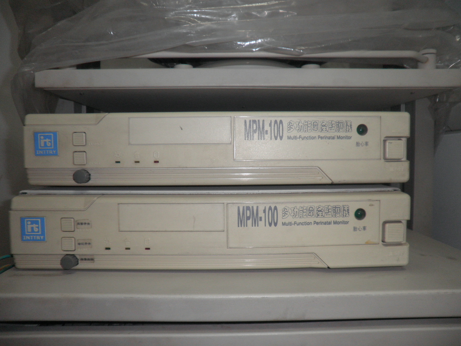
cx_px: 230
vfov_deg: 53.1
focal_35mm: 26
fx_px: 346
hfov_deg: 67.3
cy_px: 173
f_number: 2.6
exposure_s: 1/30
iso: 125
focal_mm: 4.65
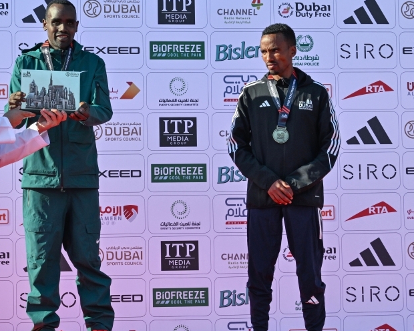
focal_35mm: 91
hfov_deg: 20.6
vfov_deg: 16.9
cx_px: 39
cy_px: 138
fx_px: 1115
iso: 200
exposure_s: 1/400
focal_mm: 47
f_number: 8
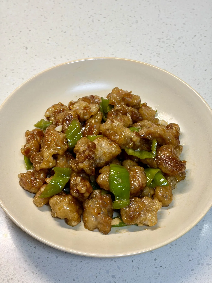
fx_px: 425
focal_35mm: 52
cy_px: 142
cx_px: 106
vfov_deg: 36.8
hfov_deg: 28.0
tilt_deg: -53.5
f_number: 1.6
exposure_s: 1/99
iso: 50
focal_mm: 5.96
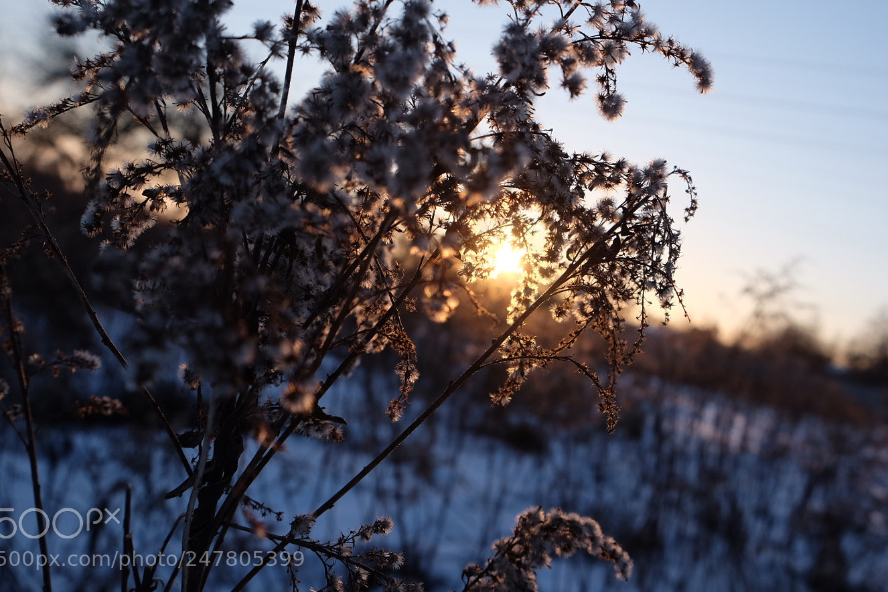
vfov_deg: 37.8
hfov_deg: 54.3
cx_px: 490
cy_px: 254
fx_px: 863
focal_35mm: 35
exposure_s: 1/450
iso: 400
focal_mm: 19.6
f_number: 6.4
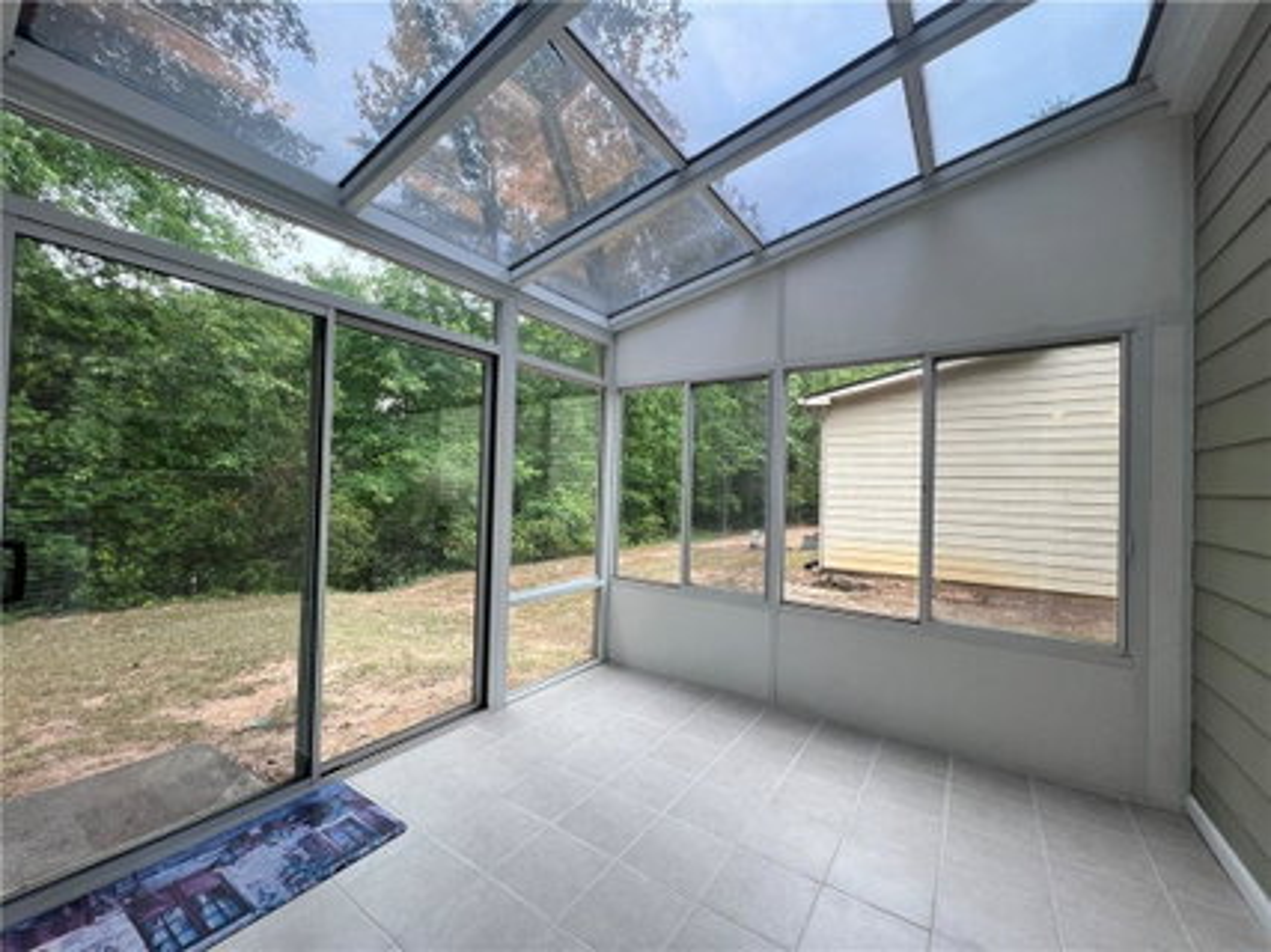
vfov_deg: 89.9
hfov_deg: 106.2
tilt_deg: +1.1
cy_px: 476
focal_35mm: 13
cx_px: 636
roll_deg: -1.4
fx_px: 477
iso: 32
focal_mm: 1.57
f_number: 1.8
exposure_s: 1/121
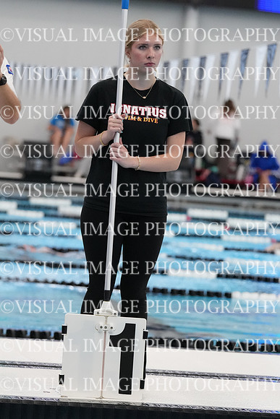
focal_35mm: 190
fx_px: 2215
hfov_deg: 7.2
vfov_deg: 10.8
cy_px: 210
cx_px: 140
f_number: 4
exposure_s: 1/1250
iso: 6400
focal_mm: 127
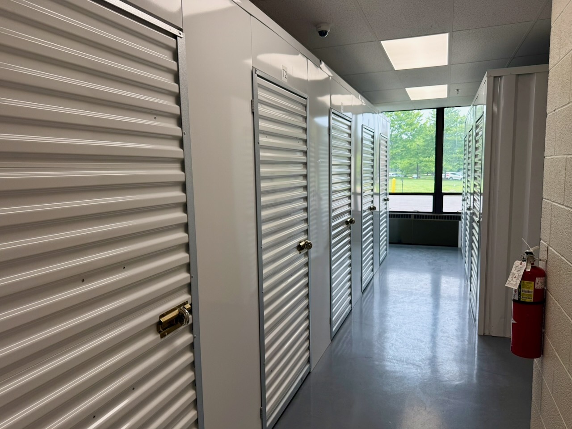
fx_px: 397
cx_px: 286
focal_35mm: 24
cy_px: 214
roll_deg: +0.8
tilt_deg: -6.6
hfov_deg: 71.6
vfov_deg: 56.8
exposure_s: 1/304
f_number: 1.78
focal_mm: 6.76
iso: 100
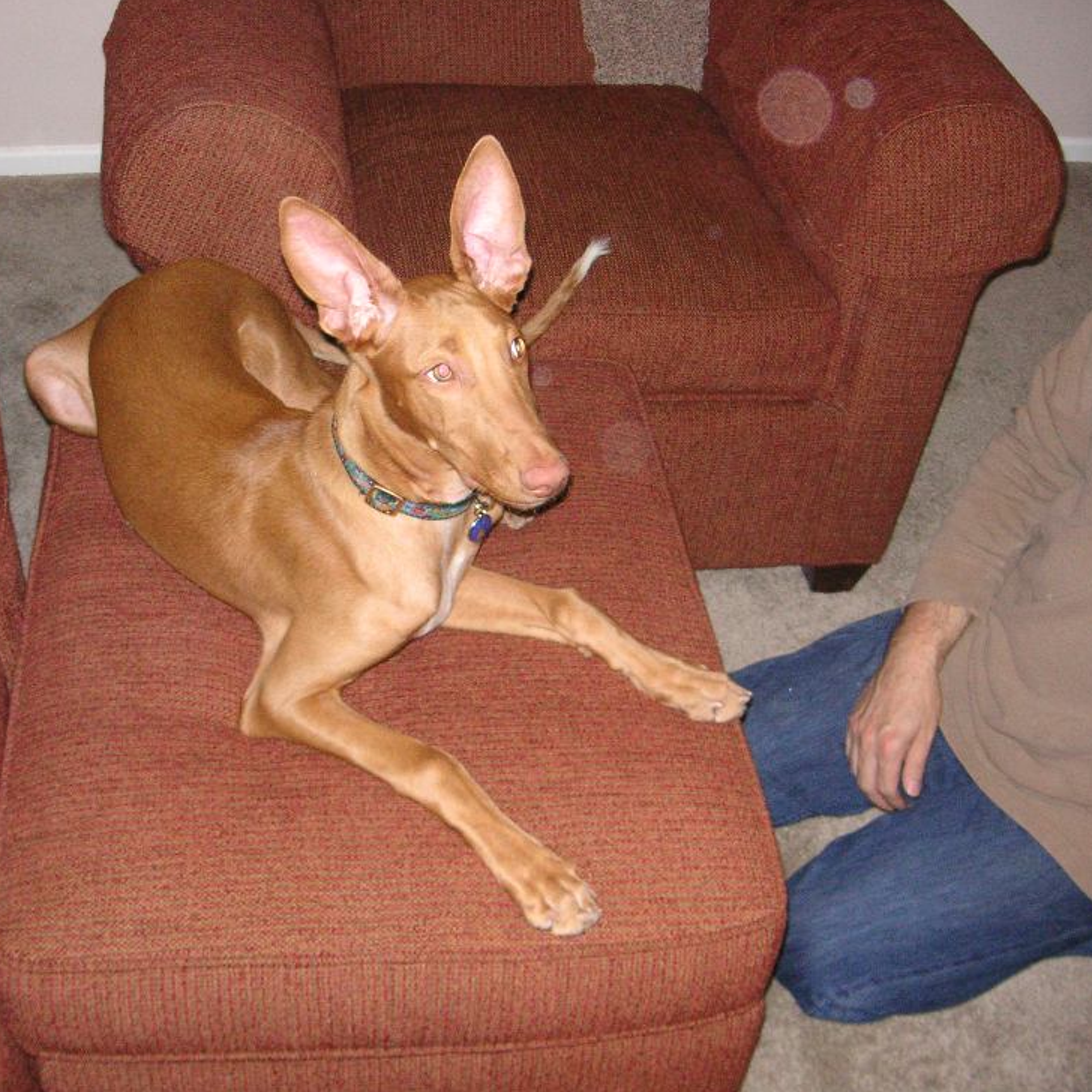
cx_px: 416
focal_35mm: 46
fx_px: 1642
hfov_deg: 36.6
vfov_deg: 36.8
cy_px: 520
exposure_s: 1/45
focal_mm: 6.1
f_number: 2.8
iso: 160
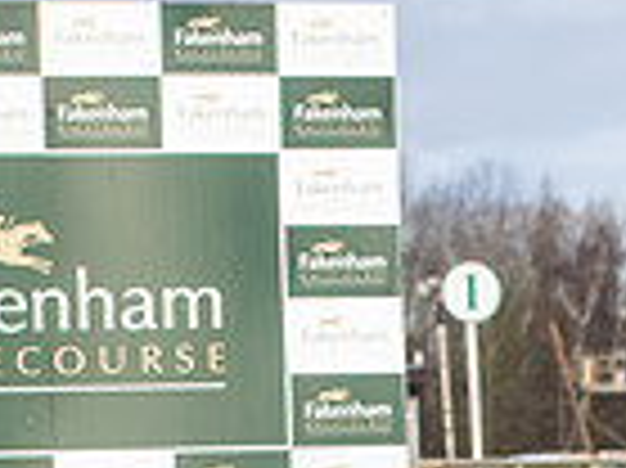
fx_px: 5439
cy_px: 731
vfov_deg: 4.9
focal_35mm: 301
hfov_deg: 6.4
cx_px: 1297
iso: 640
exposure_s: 1/500
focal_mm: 75
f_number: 8
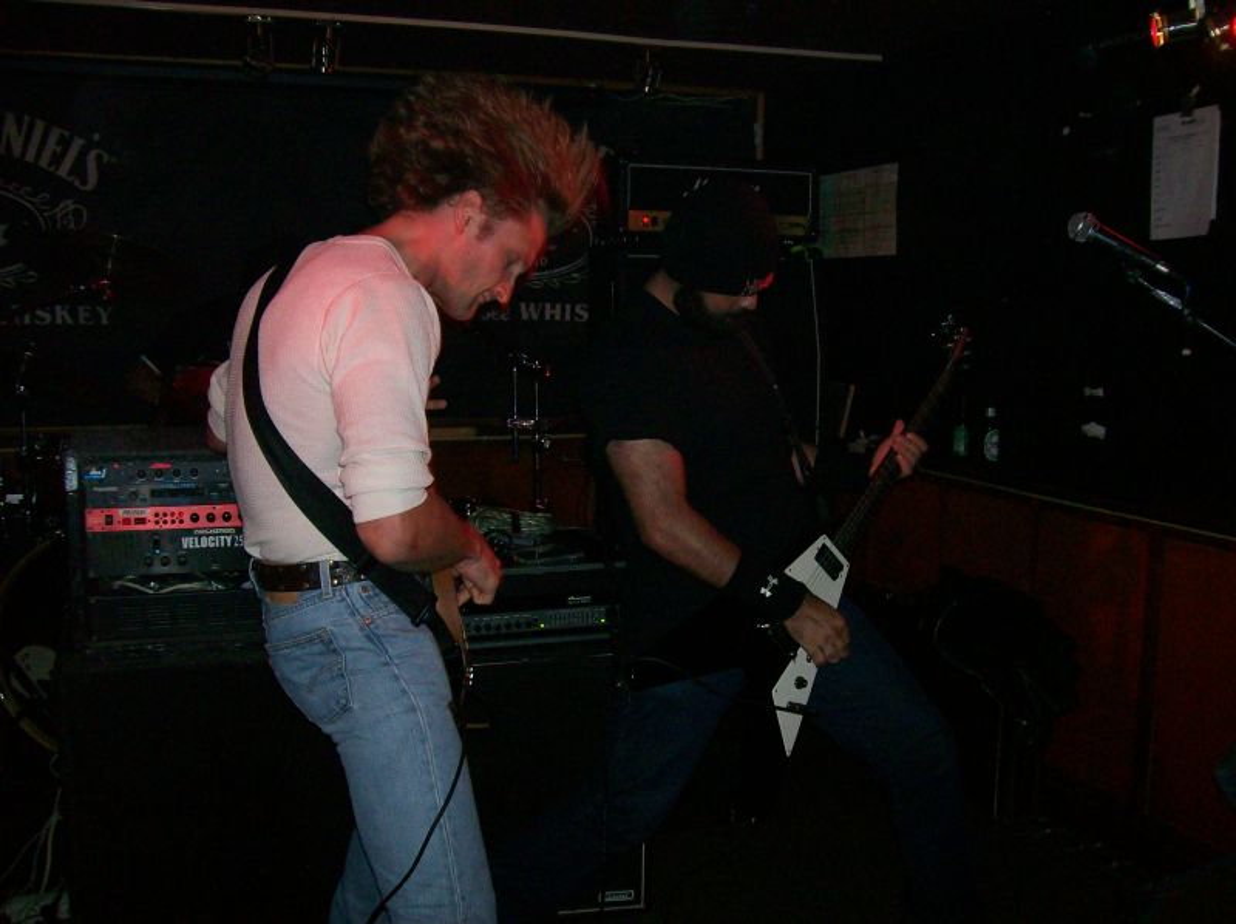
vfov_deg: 39.6
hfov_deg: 51.4
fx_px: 1284
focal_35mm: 36
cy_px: 462
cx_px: 618
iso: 140
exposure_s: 1/64
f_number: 2.7
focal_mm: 6
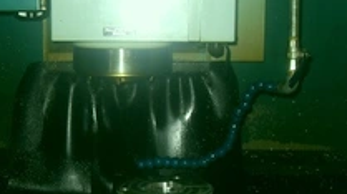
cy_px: 99
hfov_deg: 29.7
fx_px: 653
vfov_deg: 16.9
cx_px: 133
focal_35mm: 71
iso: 100
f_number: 2.8
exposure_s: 1/45
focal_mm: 6.3
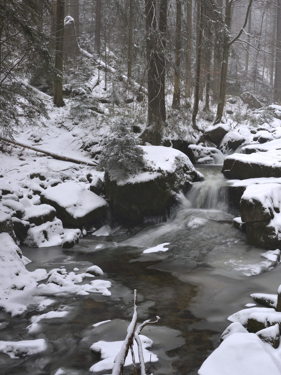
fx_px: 498
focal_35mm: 46
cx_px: 205
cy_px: 166
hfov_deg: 31.1
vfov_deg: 41.2
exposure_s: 1/2.1
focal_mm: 35
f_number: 11
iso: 100
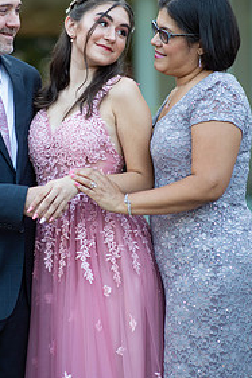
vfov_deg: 15.1
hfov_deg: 10.1
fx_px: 1430
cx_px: 88
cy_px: 136
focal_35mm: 136
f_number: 2
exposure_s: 1/500
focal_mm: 85
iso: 250
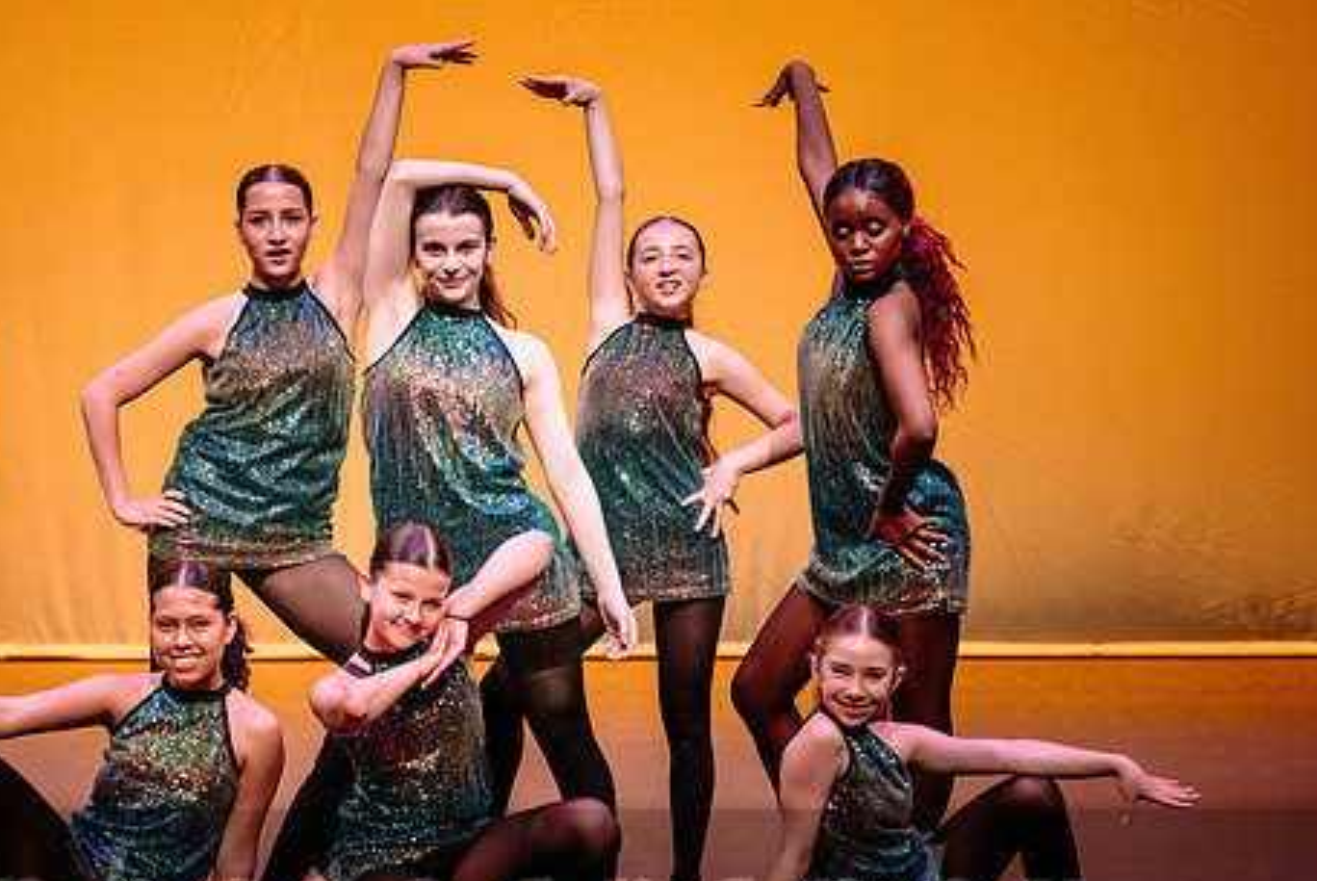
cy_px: 461
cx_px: 390
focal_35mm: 226
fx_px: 8276
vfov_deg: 6.1
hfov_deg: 9.1
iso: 1250
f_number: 3.5
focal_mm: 155
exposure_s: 1/320
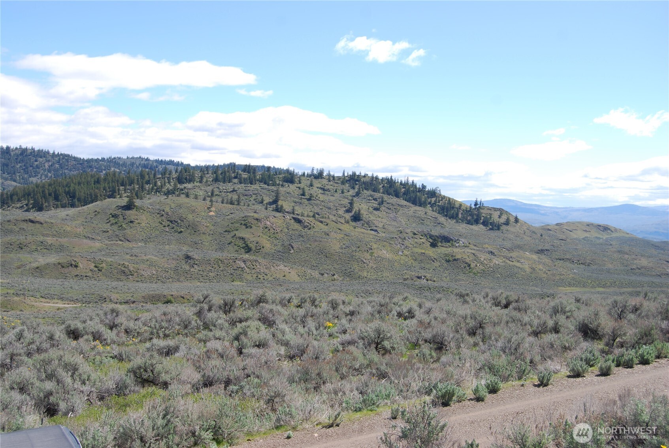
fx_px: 670
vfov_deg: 37.0
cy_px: 224
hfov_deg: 53.1
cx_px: 334
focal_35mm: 36
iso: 100
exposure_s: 1/250
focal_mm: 24
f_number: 8
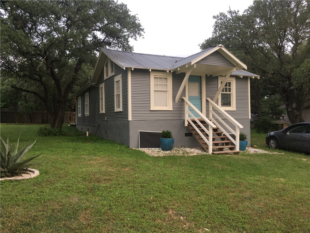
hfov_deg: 61.7
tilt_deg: +0.8
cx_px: 155
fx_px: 260
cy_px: 116
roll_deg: +1.3
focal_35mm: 29
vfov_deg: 48.2
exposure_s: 1/60
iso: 32
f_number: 2.2
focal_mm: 4.15
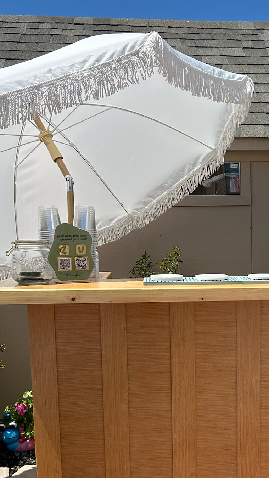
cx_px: 226
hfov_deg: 27.0
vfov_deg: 46.7
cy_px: 314
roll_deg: +0.7
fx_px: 545
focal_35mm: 43
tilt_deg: -10.4
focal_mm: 5.7
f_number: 1.5
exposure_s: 1/3968
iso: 50
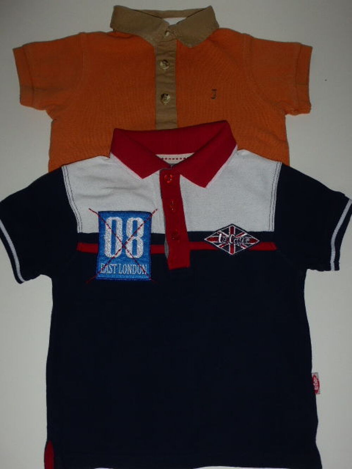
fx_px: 474
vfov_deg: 52.6
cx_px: 176
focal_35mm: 35
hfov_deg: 40.7
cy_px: 234
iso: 100
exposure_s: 1/60
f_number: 3.7
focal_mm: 6.1
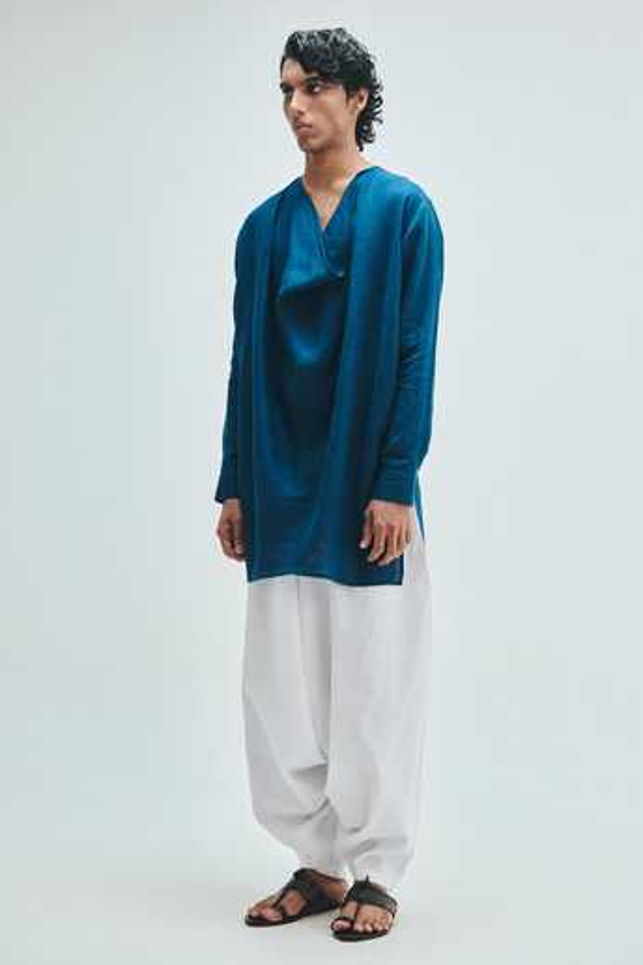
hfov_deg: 22.3
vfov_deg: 32.9
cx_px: 325
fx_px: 1634
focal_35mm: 61
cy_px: 478
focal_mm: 60
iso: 400
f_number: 8
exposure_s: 1/160
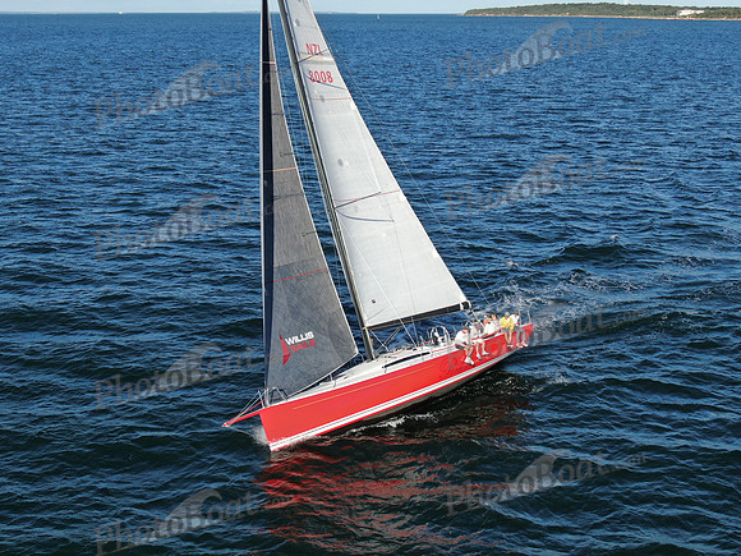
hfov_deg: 39.7
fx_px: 1028
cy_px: 278
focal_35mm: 48
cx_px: 370
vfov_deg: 30.3
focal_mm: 8.6
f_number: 3.8
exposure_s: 1/800
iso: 100
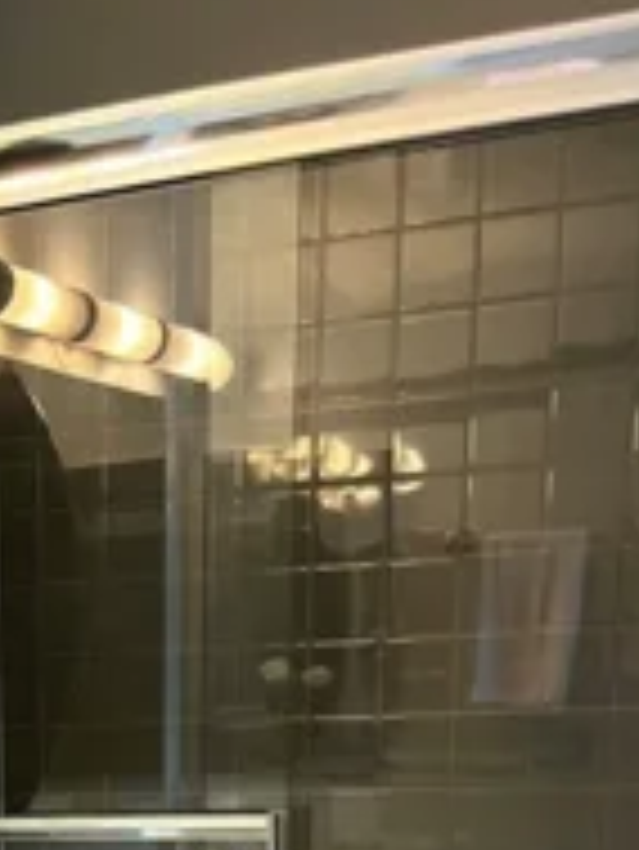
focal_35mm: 77
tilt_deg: -16.0
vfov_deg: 21.9
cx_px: -122
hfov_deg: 18.2
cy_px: 1205
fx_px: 1893
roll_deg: +2.1
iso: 250
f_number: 1.6
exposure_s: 1/60
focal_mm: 5.1
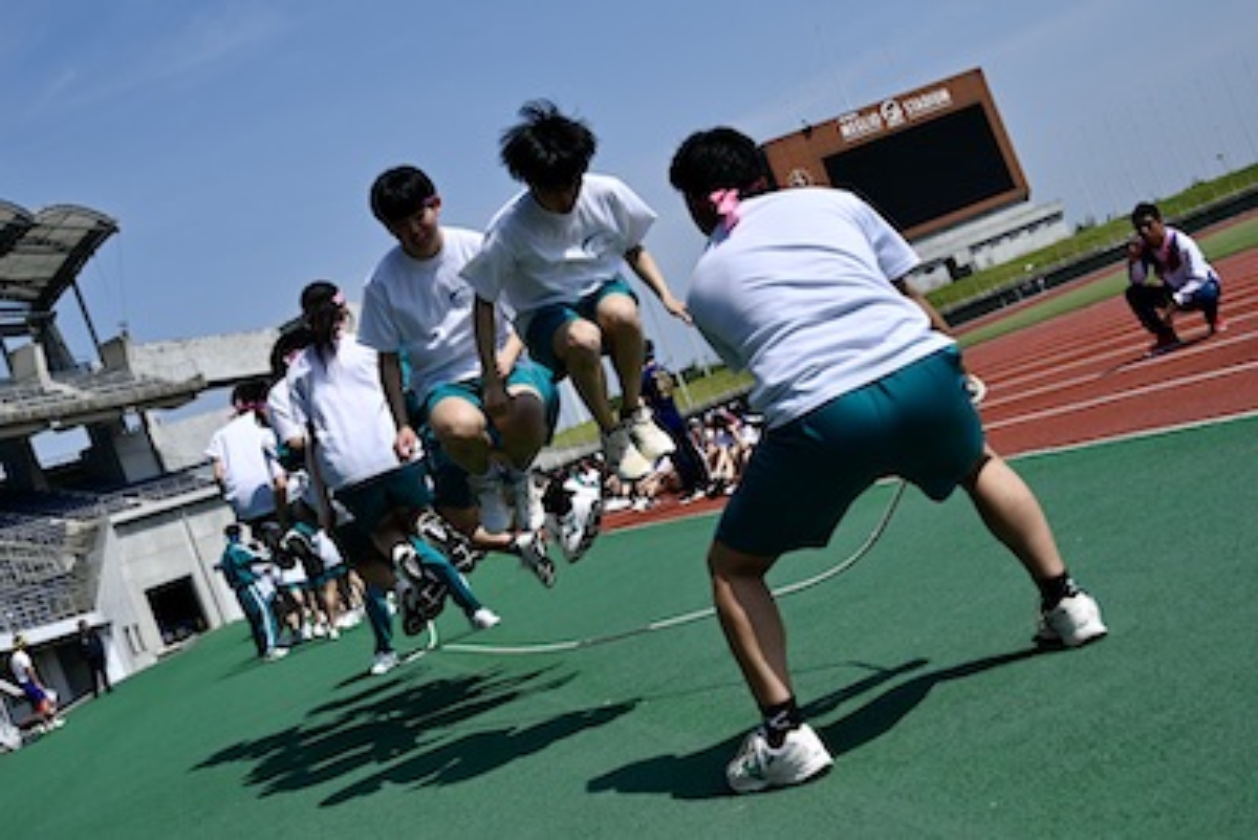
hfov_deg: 46.4
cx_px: 629
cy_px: 420
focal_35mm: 42
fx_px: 1468
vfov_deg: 31.9
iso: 100
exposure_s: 1/2000
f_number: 4
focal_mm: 28.5
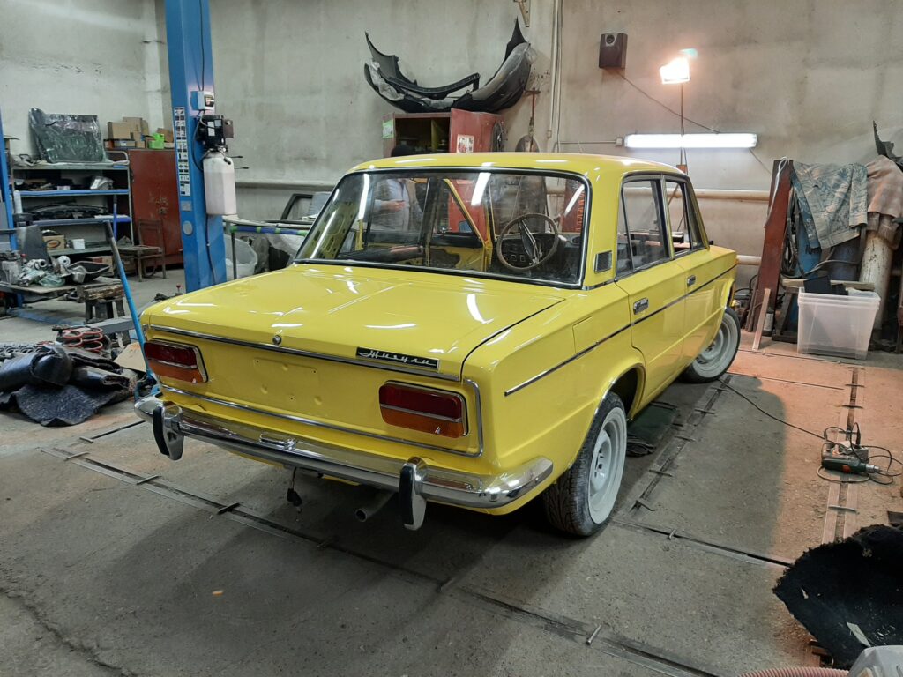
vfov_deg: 53.1
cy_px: 338
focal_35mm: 26
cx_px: 452
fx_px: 678
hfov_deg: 67.3
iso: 160
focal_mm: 3.93
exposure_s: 1/50
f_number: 1.7
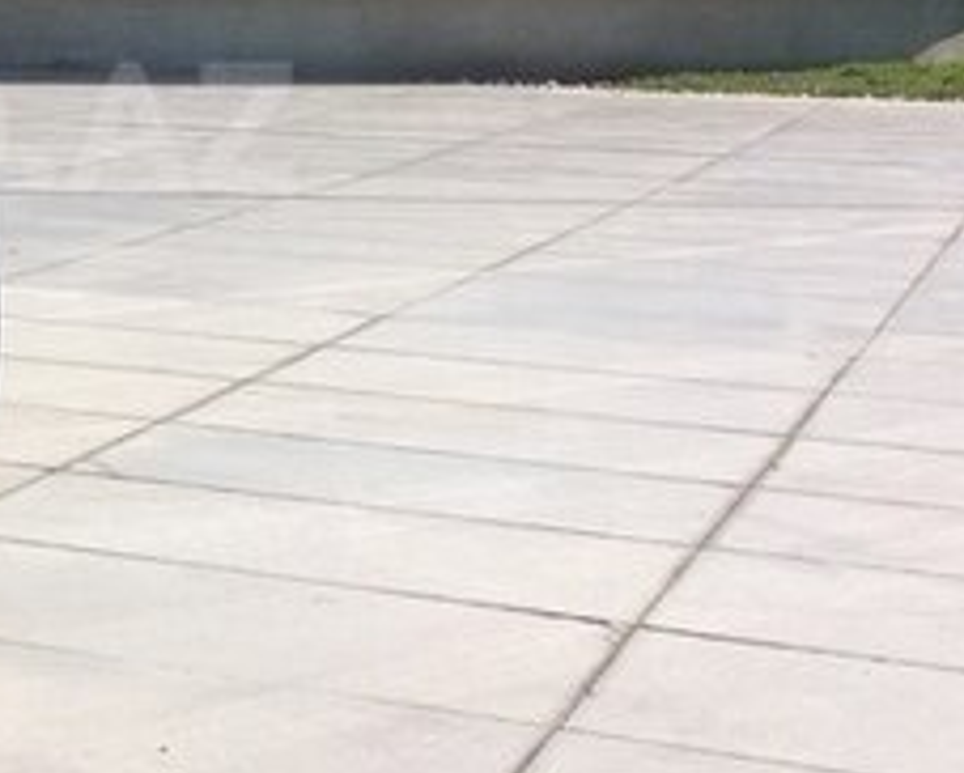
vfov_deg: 15.4
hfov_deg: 18.5
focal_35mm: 99
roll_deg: -1.3
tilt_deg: -4.8
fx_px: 2827
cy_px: 125
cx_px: -140
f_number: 2.4
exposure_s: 1/2016
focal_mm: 4.28
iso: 50
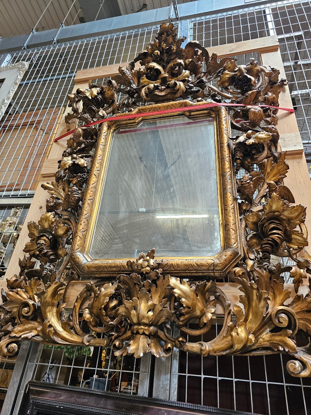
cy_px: 208
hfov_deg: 58.9
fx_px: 276
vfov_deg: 73.9
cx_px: 156
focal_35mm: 23
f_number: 1.7
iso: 200
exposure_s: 1/100
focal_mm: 6.3
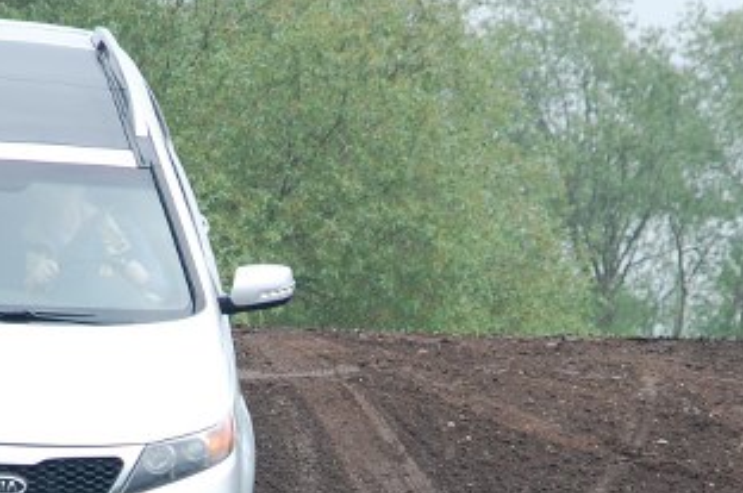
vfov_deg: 2.2
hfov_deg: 3.4
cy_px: 594
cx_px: 293
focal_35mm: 616
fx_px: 12686
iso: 280
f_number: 6
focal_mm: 125
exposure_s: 1/500
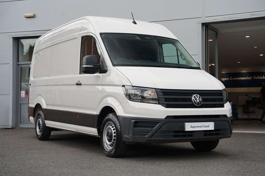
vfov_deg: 24.5
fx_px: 405
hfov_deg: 36.2
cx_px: 132
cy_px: 88
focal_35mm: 55
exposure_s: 1/200
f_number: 4.5
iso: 100
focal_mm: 55.1
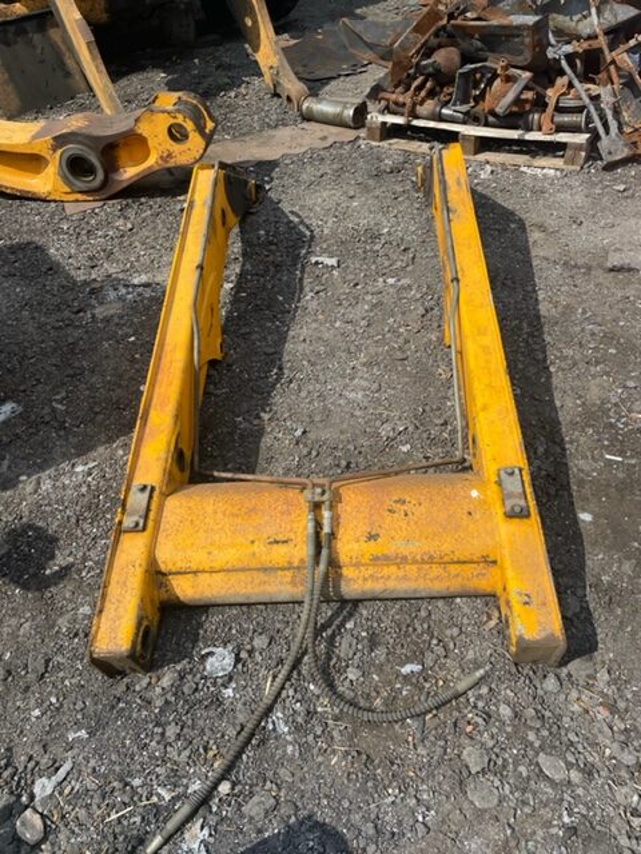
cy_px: 427
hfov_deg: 53.1
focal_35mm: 26
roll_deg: +7.8
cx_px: 320
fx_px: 642
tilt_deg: -42.6
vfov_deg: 67.3
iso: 32
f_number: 1.6
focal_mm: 4.2
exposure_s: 1/2959
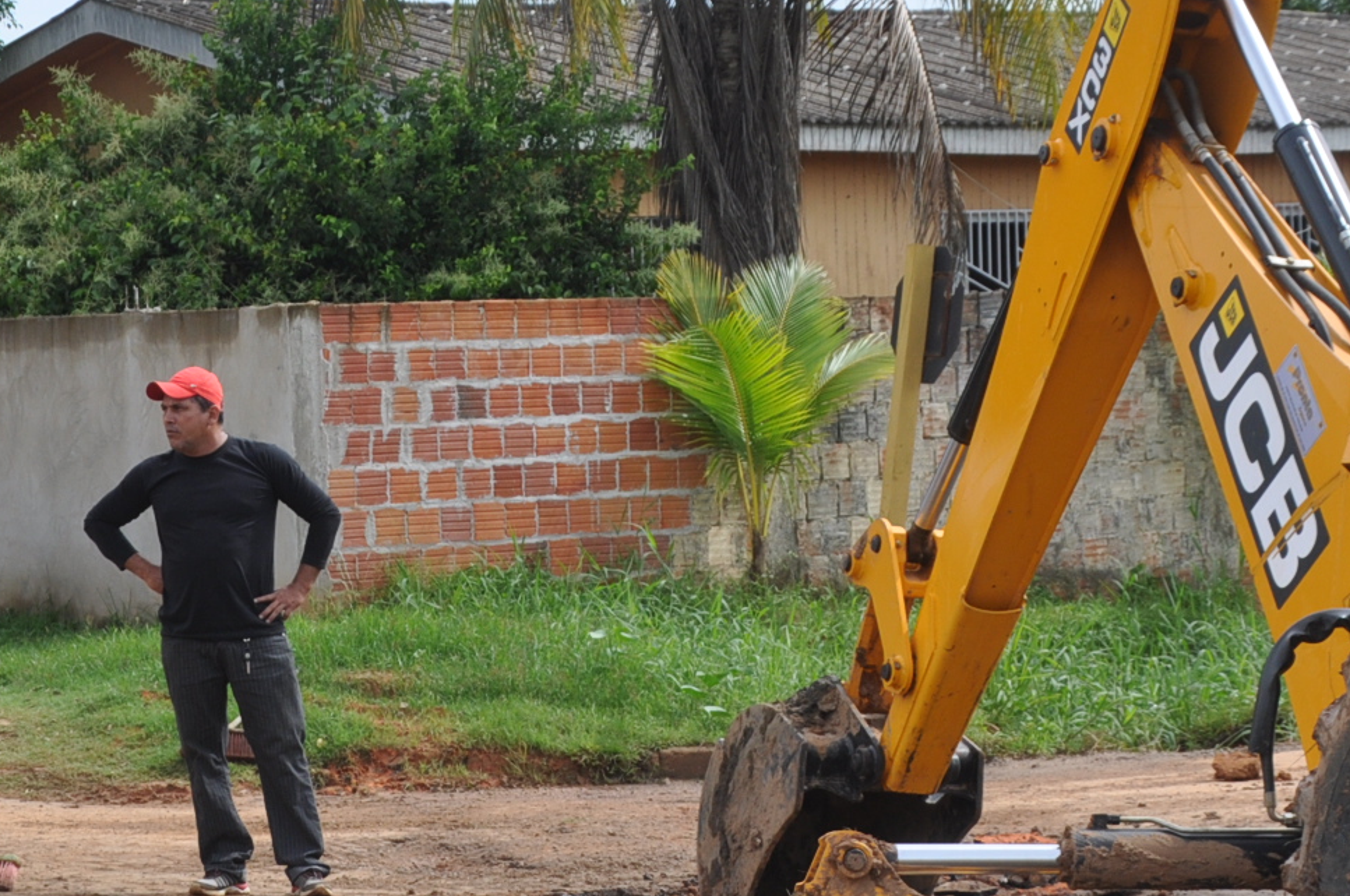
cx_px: 764
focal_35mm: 133
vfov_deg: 10.3
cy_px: 399
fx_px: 4981
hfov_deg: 15.4
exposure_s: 1/400
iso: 250
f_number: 10
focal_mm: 40
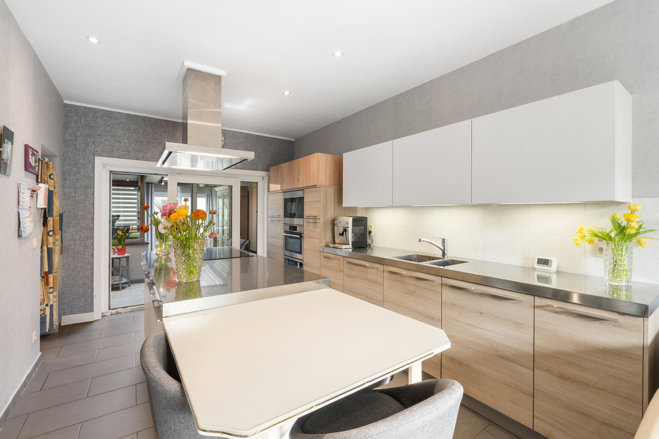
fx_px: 293
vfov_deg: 73.7
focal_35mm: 16
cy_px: 220
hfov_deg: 96.7
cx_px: 330
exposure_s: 1
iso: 200
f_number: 11
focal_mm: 16
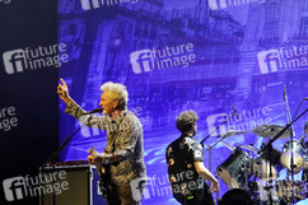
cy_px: 154
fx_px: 1291
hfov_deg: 13.5
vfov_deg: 9.1
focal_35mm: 151
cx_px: 256
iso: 1600
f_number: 5.6
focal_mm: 81
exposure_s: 1/60
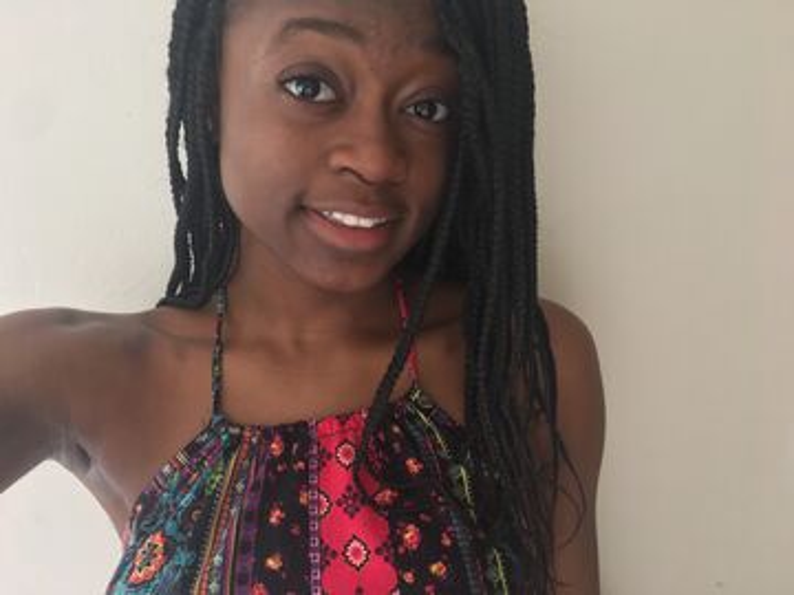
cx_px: 397
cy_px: 298
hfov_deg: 61.7
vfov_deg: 48.2
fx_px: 665
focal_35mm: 29
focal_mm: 4.15
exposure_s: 1/30
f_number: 2.2
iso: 100
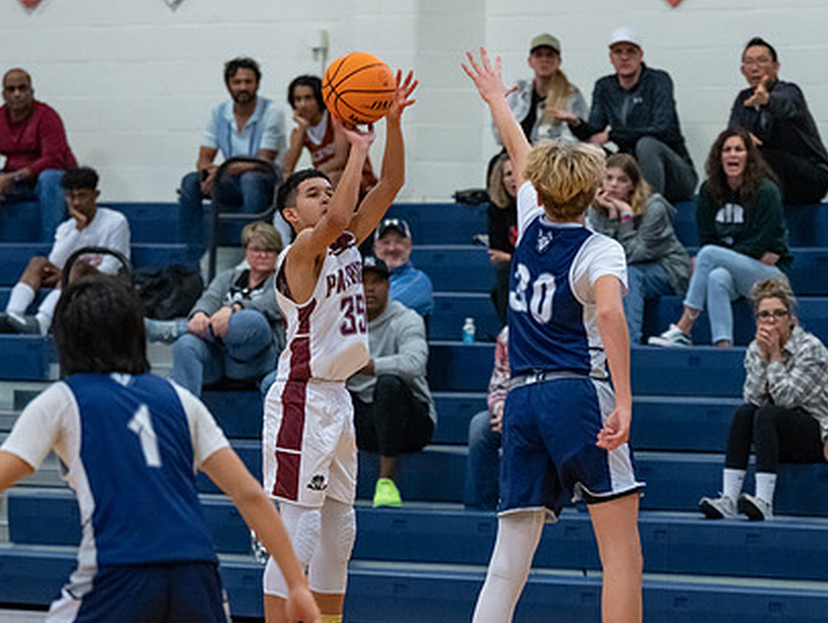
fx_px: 4719
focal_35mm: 197
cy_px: 430
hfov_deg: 10.0
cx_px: 456
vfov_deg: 7.6
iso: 5000
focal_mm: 117
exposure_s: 1/1000
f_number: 2.8
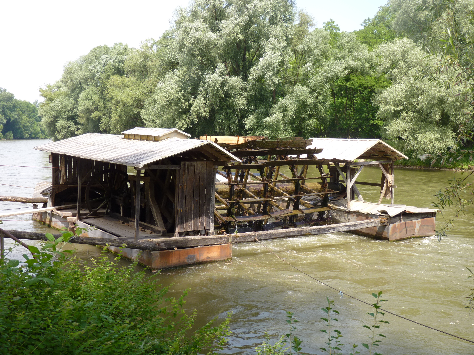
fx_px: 589
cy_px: 178
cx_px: 237
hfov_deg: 43.9
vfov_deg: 33.6
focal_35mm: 43
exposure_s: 1/250
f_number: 4
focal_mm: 7.6
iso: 80
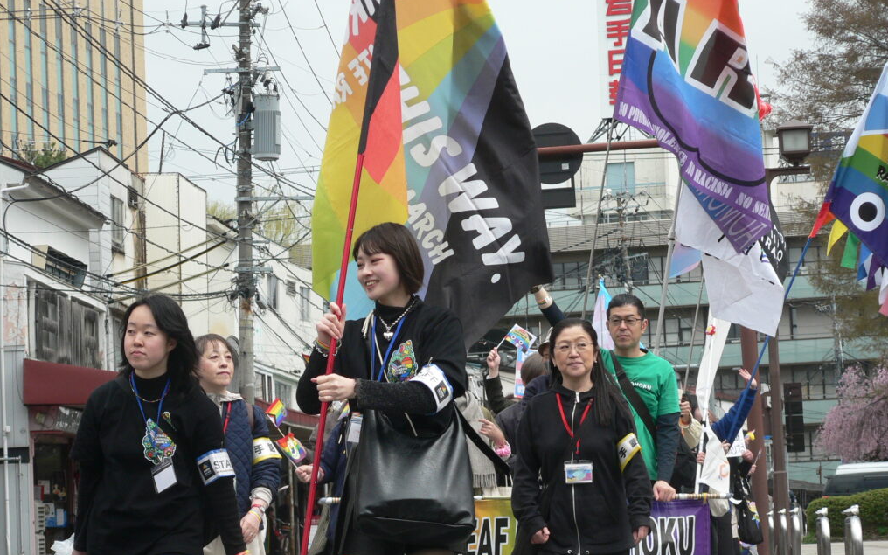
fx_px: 3412
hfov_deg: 14.8
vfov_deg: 9.3
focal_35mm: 141
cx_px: 444
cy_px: 326
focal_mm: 22.1
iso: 100
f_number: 3.2
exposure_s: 1/500
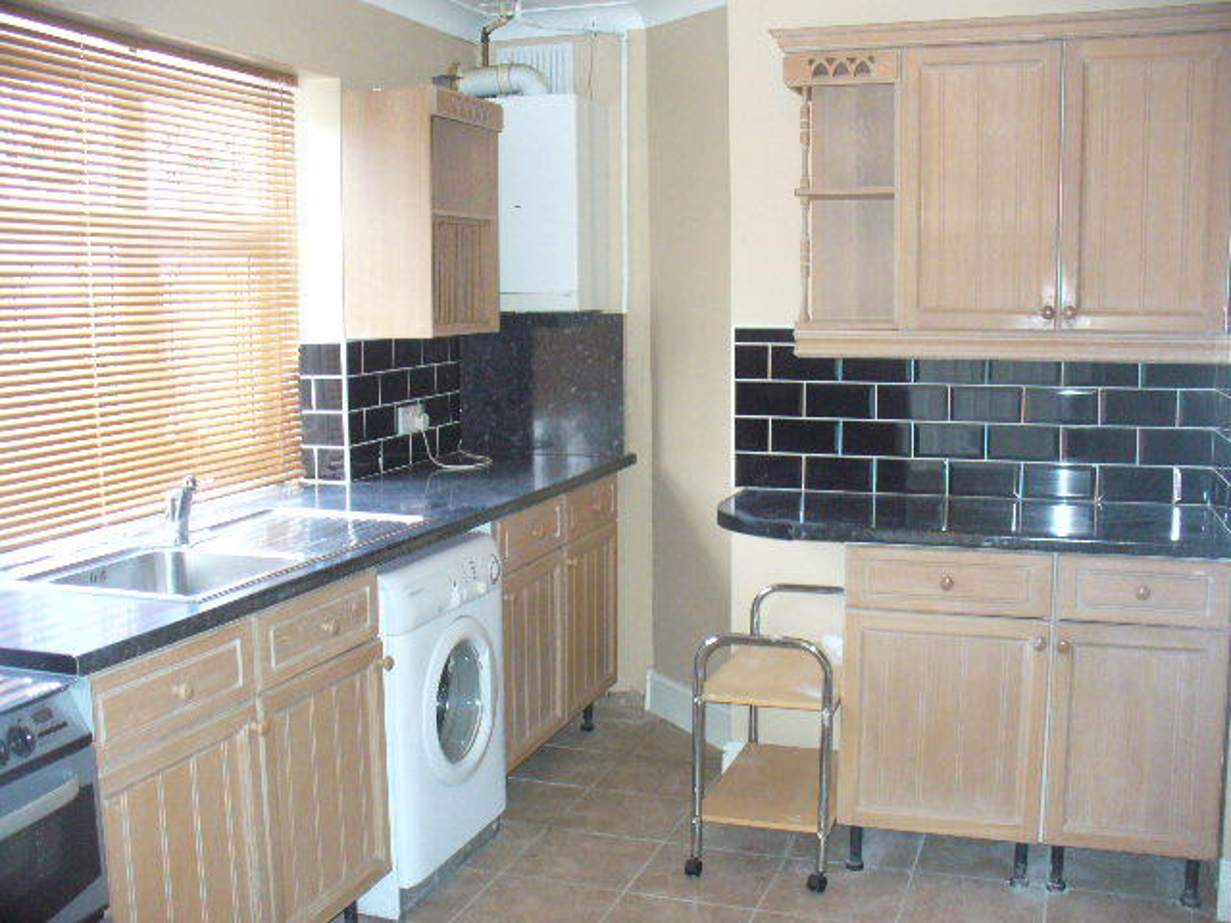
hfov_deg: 50.1
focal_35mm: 37
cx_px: 616
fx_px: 1316
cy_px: 462
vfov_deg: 38.7
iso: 320
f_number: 2.8
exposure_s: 1/30
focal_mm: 6.1
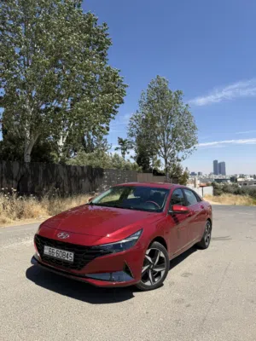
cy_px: 170
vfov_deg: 71.6
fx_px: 237
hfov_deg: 56.8
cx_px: 128
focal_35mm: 24
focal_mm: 6.76
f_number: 1.78
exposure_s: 1/4167
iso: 80
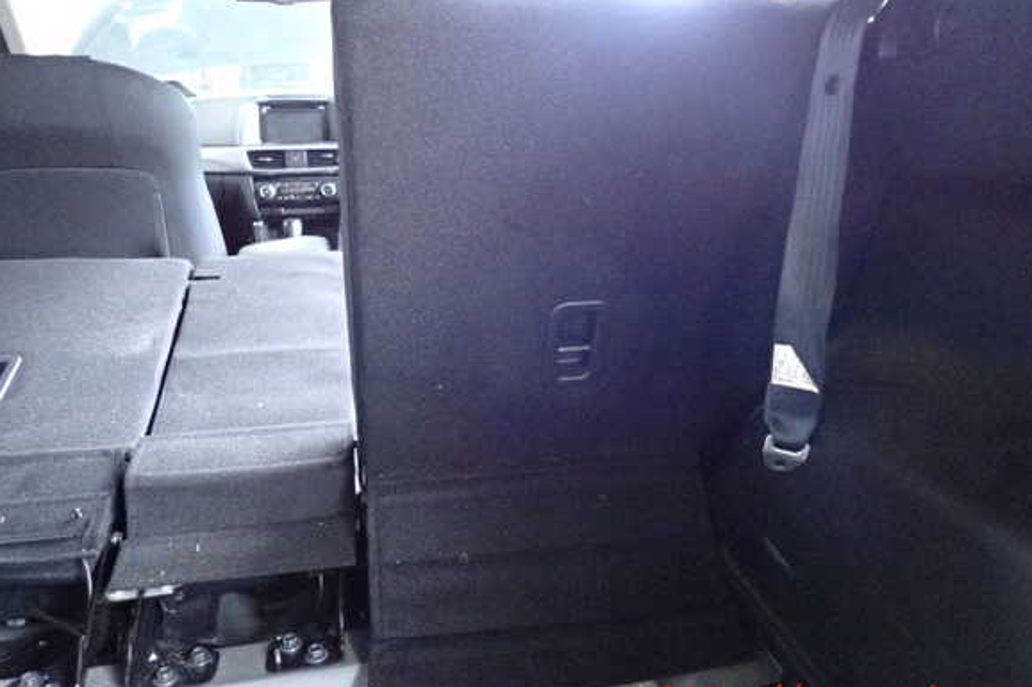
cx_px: 532
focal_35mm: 27
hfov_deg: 67.4
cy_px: 325
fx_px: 774
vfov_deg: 47.9
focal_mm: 4.5
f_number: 2
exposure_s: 1/125
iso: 4000
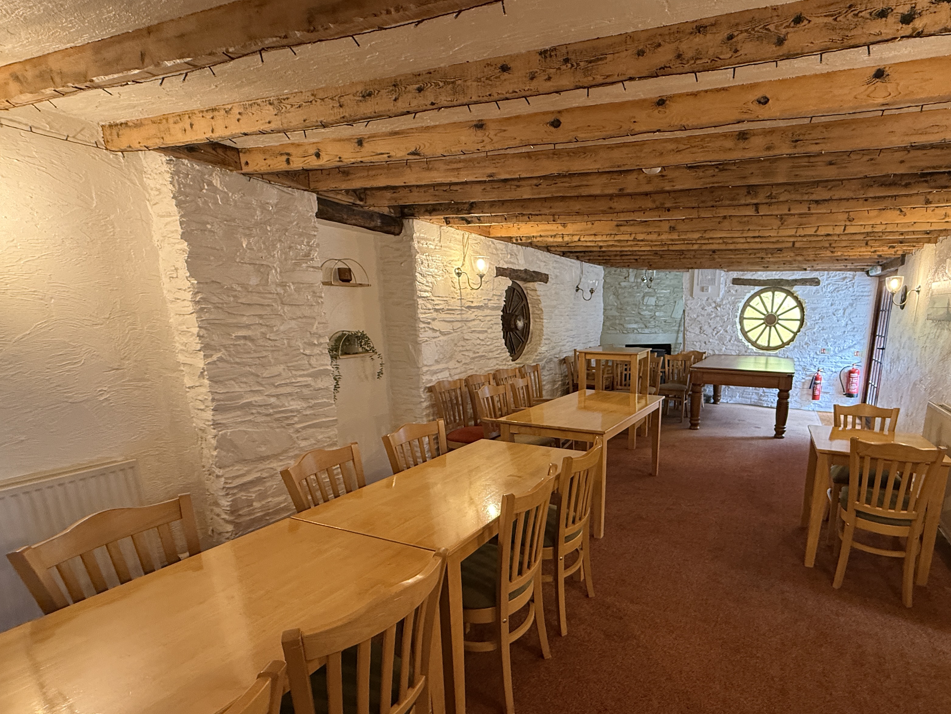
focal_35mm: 18
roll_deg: -1.4
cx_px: 607
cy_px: 428
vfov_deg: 70.9
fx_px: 495
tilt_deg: -13.9
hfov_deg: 85.7
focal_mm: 2.22
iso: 250
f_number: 2.2
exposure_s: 1/50
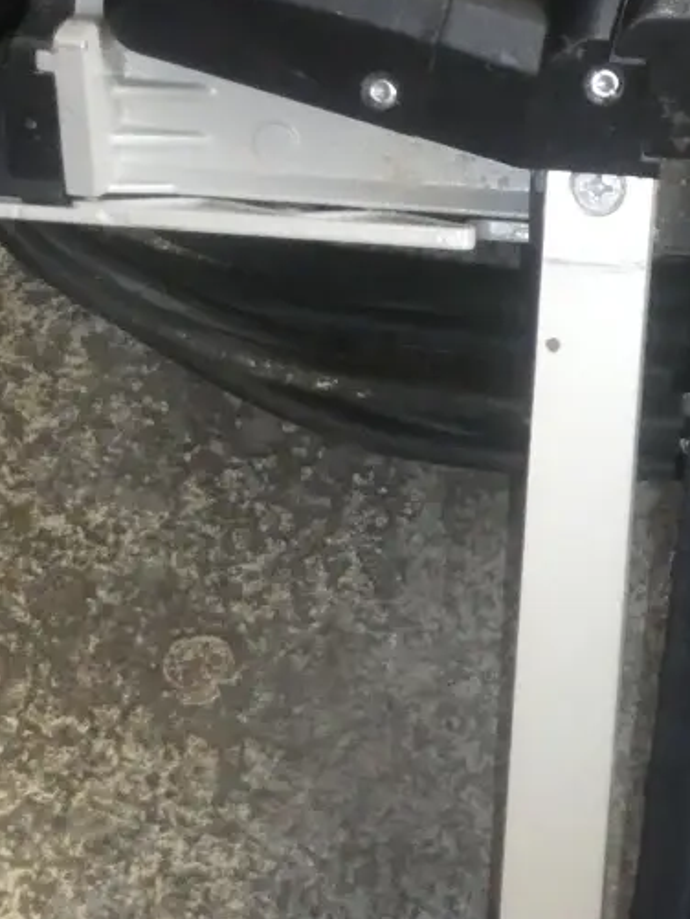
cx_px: 763
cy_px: 349
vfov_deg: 21.3
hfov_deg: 15.6
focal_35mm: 92
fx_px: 2444
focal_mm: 4.3
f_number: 3.3
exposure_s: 1/60
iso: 800
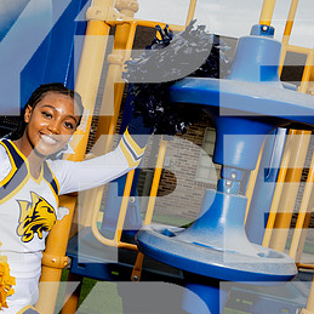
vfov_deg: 28.0
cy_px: 199
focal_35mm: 61
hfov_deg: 27.5
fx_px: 626
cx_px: 55
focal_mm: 32
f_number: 10
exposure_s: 1/250
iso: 250
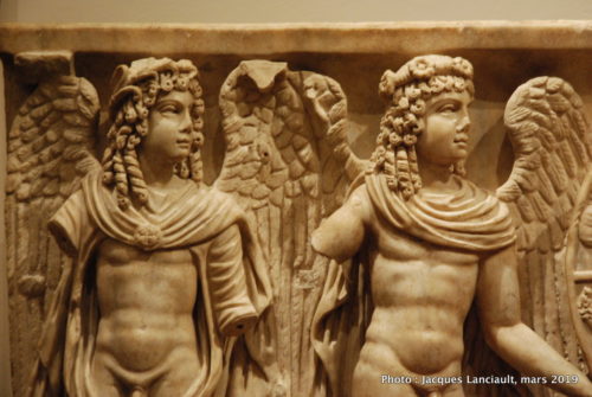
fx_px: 1482
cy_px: 198
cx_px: 296
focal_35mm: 90
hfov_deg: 22.6
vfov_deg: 15.2
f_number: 4.5
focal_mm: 60
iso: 1600
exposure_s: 1/40
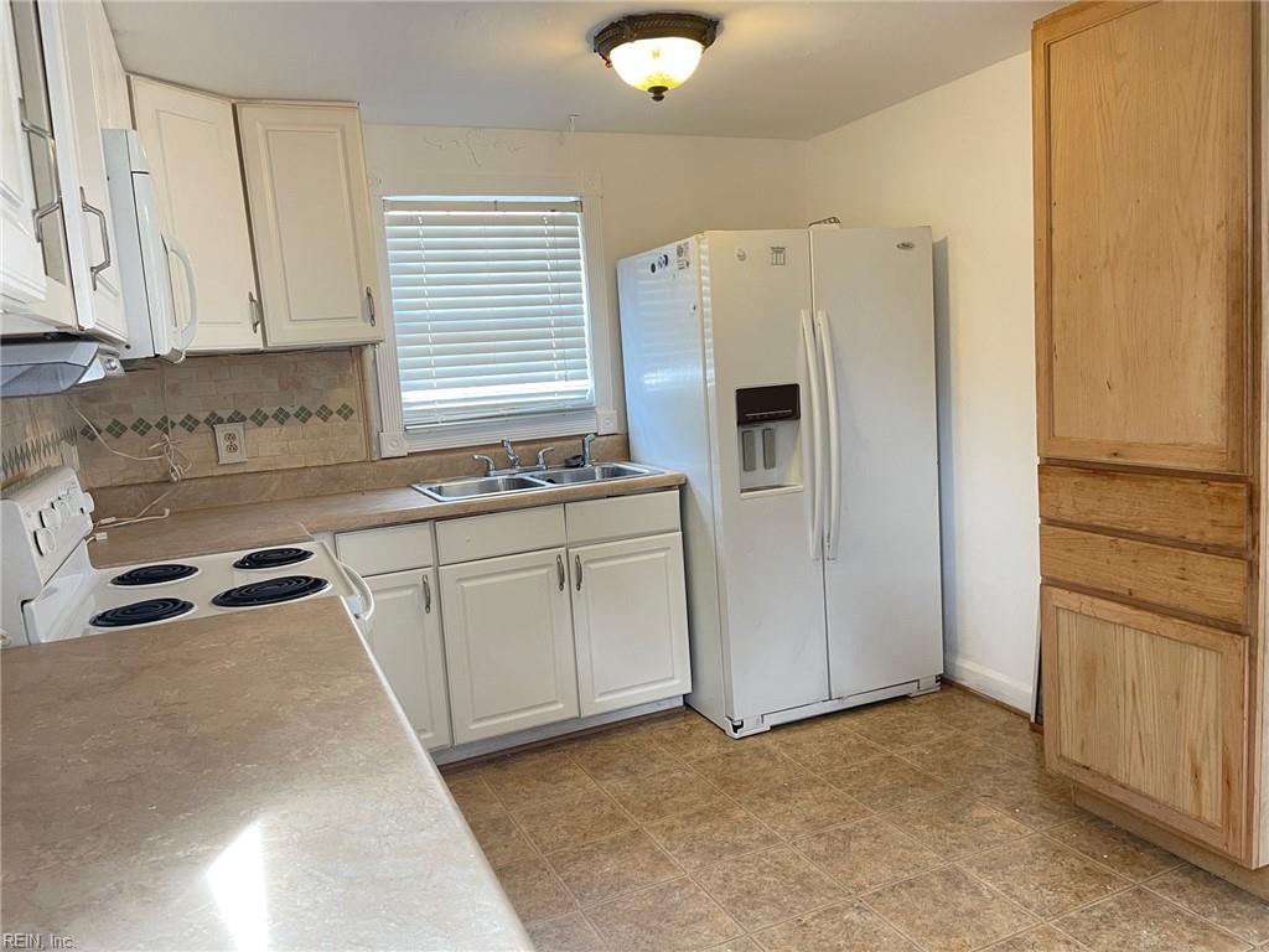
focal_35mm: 26
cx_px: 634
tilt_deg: -7.8
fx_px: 953
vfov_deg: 53.1
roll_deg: +4.1
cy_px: 476
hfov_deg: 67.3
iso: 100
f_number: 1.6
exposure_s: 1/60
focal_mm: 5.1
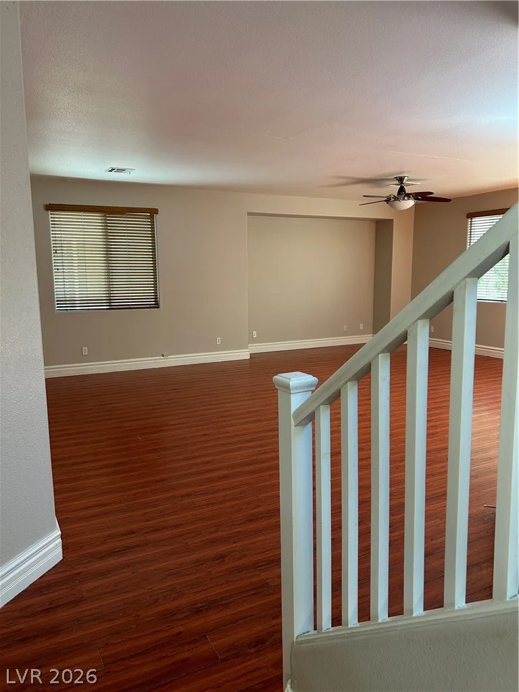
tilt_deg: -8.8
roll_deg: +0.5
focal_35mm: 26
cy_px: 346
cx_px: 260
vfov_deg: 67.3
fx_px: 520
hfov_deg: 53.1
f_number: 1.5
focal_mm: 5.7
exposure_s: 1/120
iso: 125
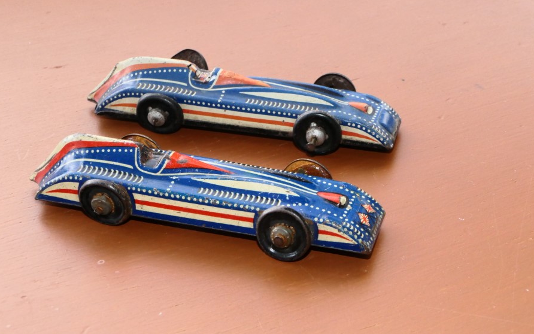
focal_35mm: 68
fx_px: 990
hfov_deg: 30.2
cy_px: 159
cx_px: 263
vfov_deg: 19.2
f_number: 8
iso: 1600
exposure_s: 1/60
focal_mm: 22.7
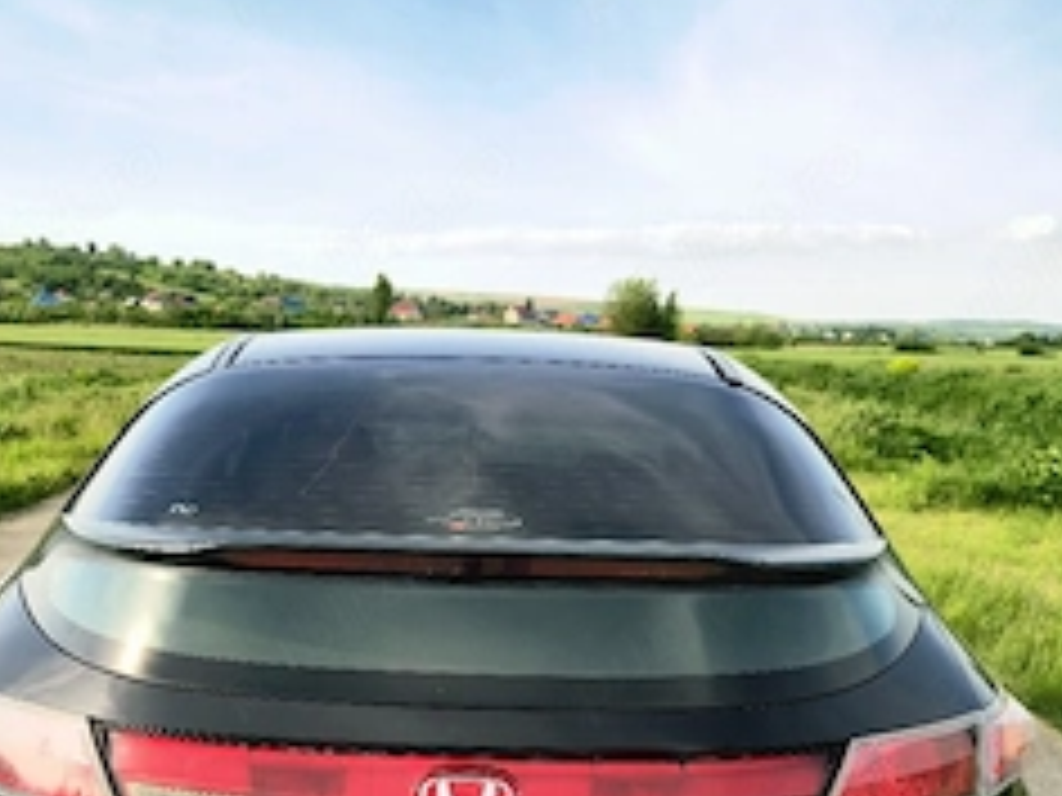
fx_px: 1196
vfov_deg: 35.4
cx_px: 454
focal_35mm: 39
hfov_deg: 47.7
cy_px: 657
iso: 25
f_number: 1.8
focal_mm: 5.4
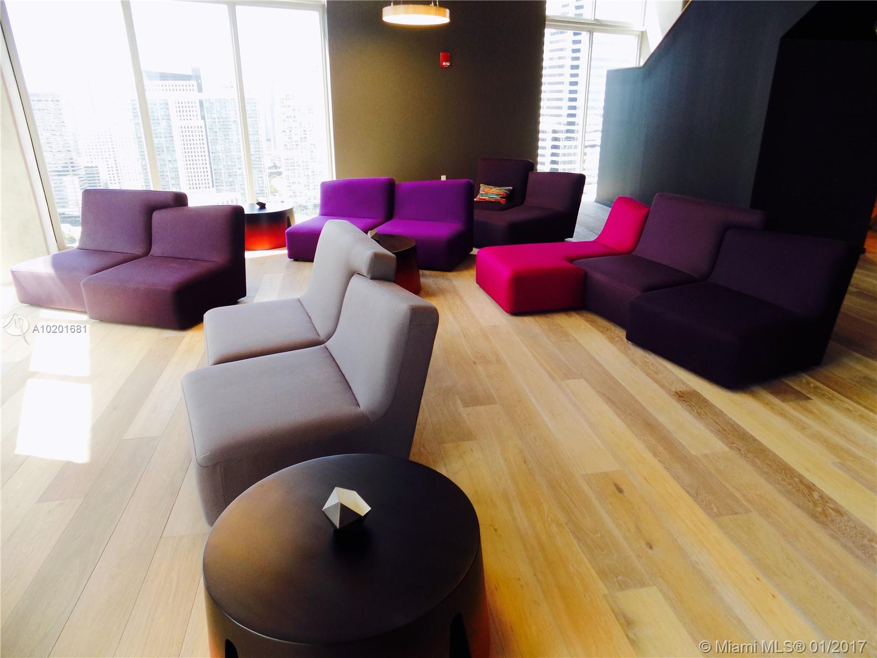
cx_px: 438
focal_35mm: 23
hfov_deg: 73.9
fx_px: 583
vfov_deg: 58.9
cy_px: 329
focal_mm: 4
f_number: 3.1
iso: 80
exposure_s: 1/50
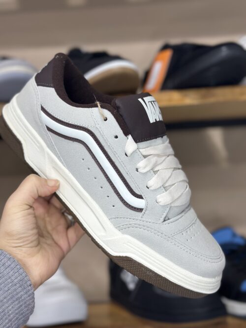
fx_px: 455
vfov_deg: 39.7
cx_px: 123
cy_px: 164
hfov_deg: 30.3
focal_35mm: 48
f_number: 1.78
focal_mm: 6.86
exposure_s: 1/100
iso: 100
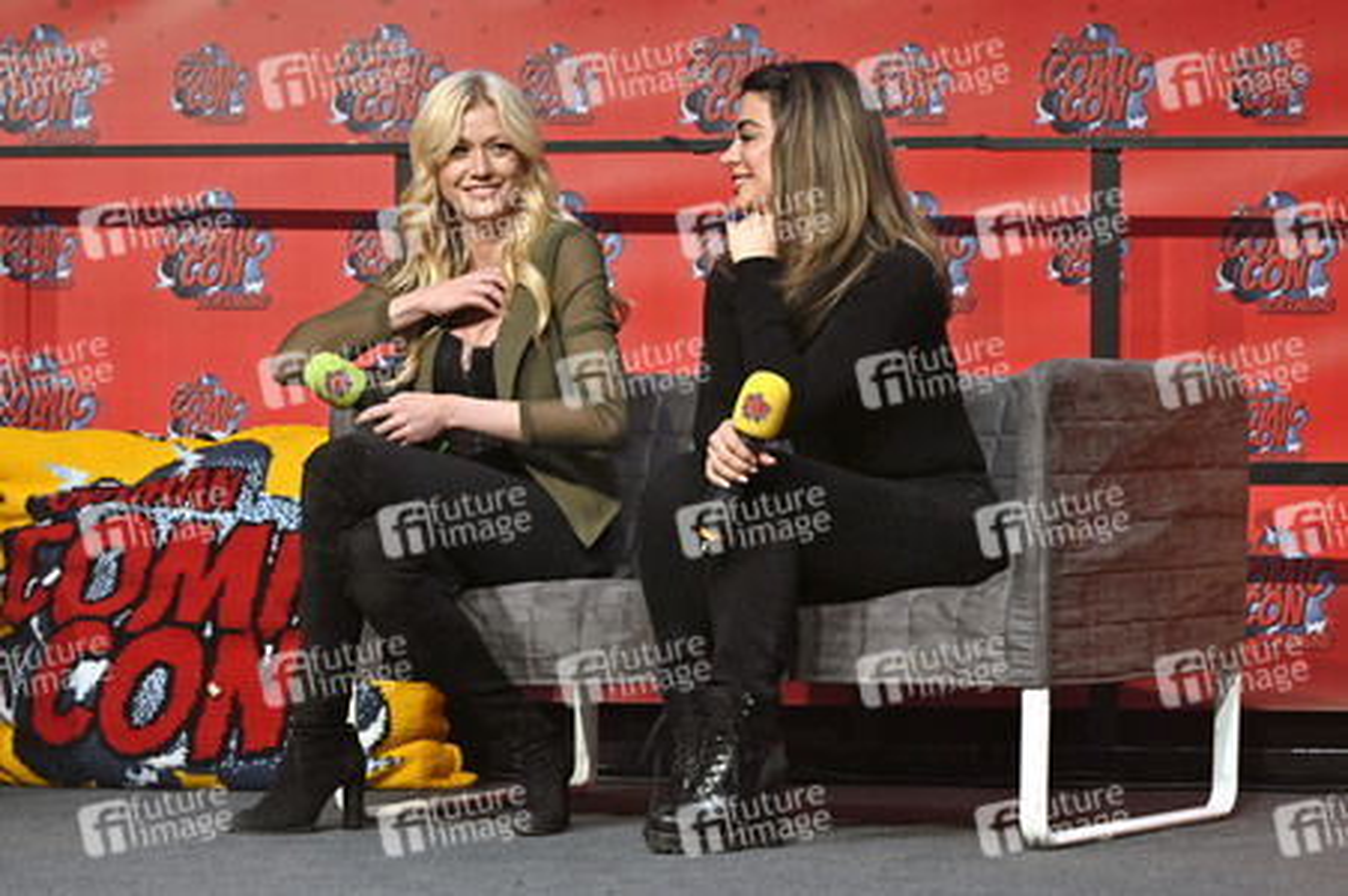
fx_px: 3891
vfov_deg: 13.1
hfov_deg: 19.7
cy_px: 448
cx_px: 674
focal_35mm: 104
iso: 1250
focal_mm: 104
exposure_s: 1/400
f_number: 4
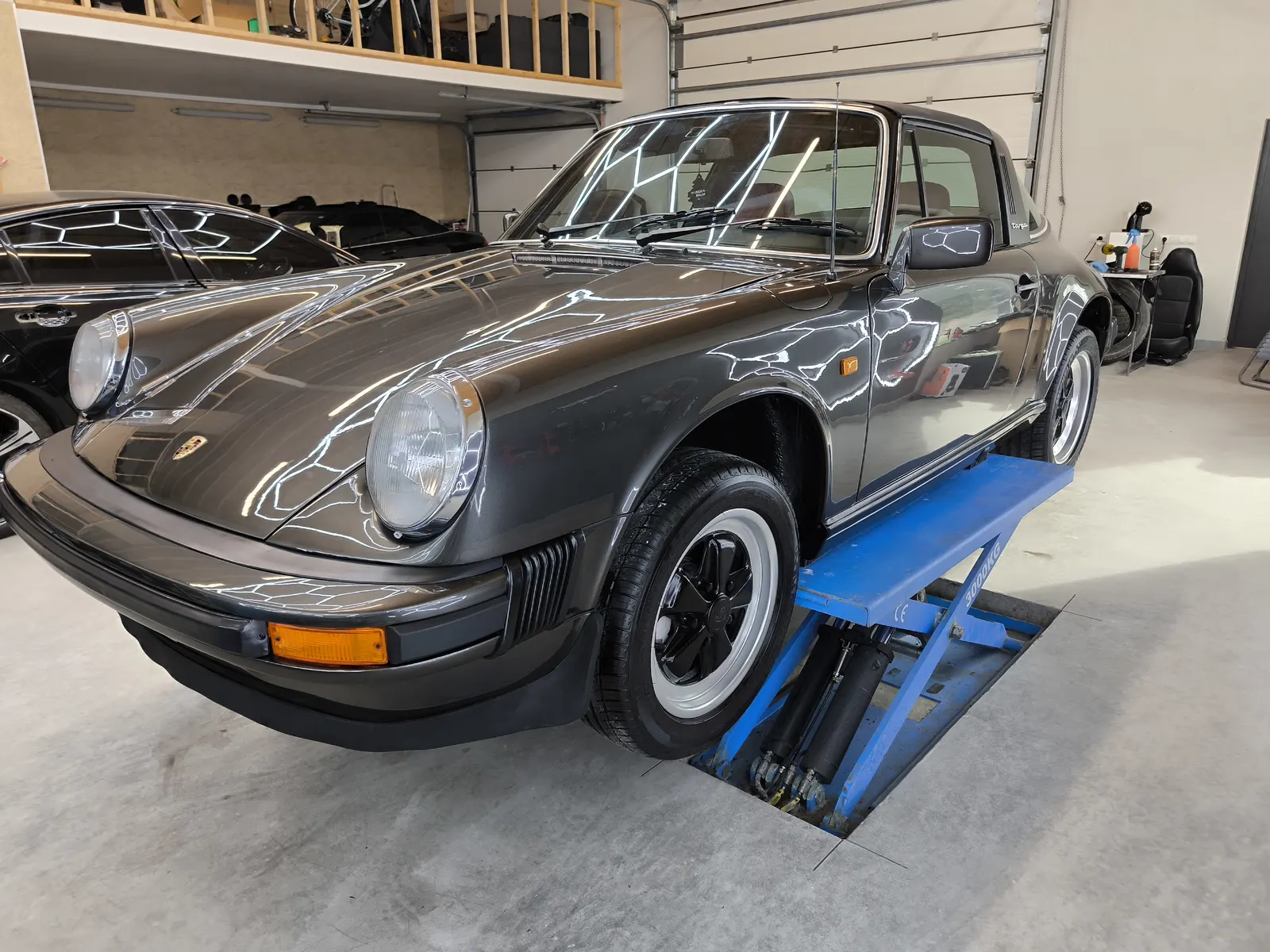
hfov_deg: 71.6
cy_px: 476
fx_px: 881
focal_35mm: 24
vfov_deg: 56.8
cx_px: 635
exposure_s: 1/100
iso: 100
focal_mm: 6.92
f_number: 1.9
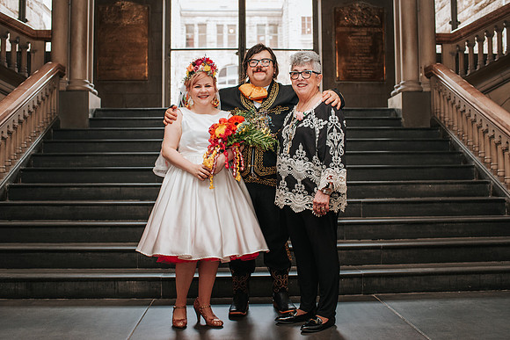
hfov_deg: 50.2
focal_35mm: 38
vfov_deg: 34.7
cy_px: 156
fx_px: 544
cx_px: 255
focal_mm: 35
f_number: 3.5
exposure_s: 1/200
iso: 1000
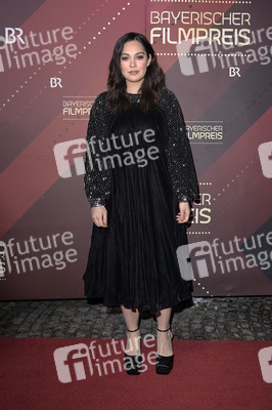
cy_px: 205
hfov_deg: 41.0
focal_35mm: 32
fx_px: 363
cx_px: 136
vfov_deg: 58.8
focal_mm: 32
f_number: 5.6
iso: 640
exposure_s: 1/250
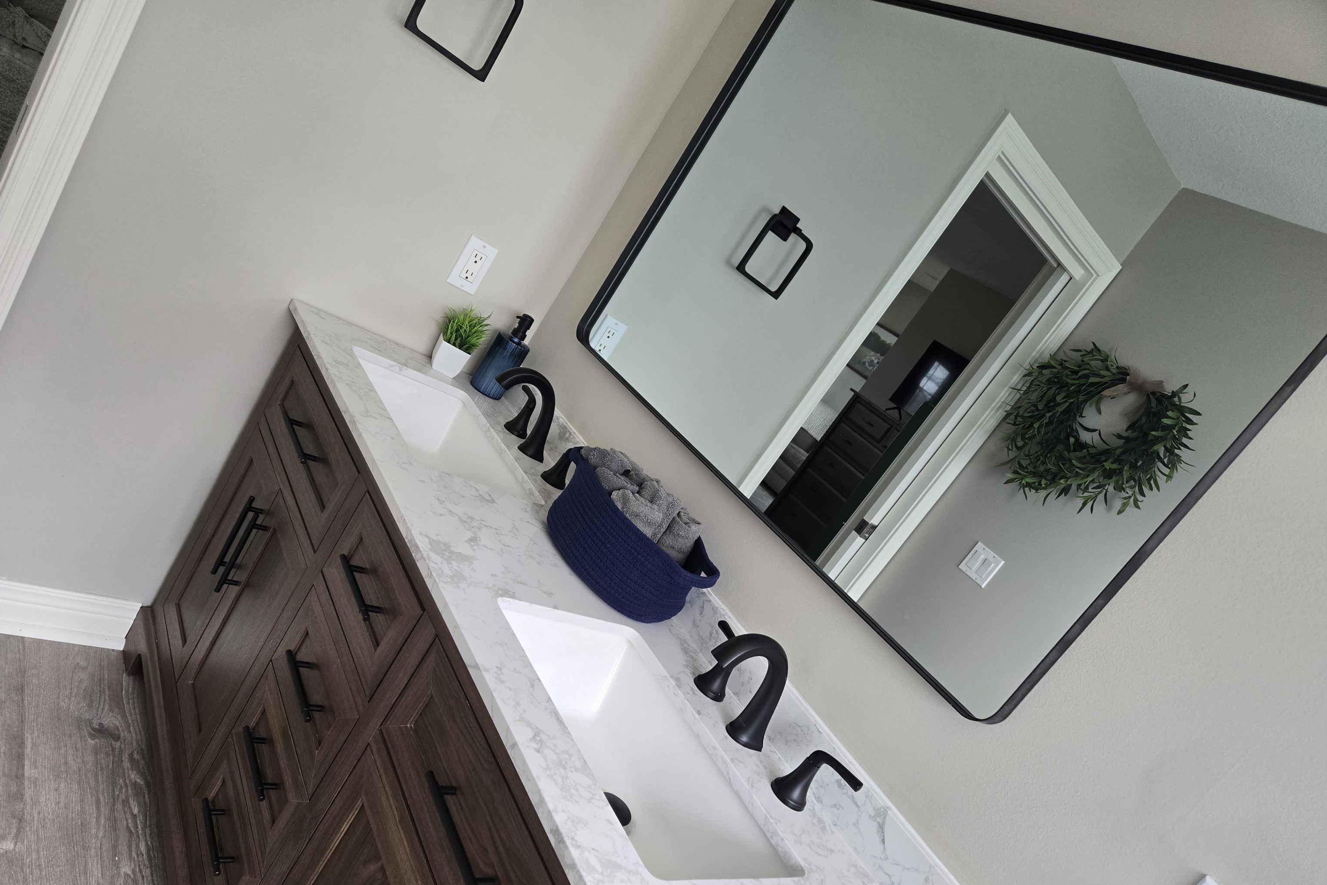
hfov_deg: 73.7
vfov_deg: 53.0
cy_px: 496
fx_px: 885
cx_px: 663
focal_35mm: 24
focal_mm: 5.4
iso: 200
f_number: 1.8
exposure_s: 1/180
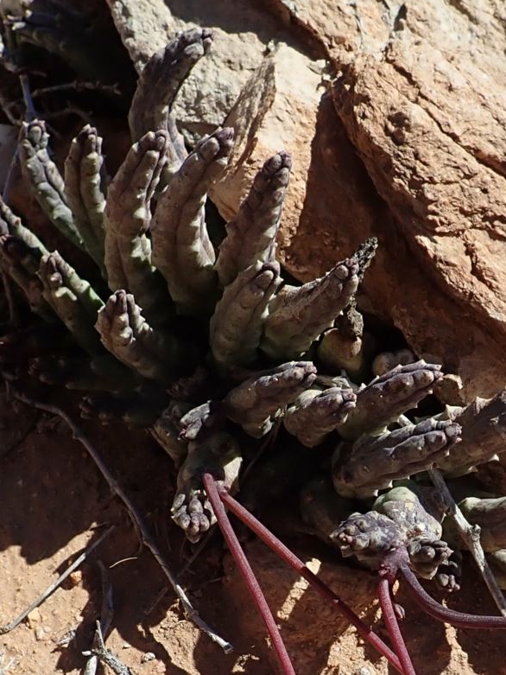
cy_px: 567
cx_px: 310
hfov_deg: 22.9
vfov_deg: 29.4
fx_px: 1247
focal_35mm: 64
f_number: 8
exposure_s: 1/200
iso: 100
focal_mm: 4.5
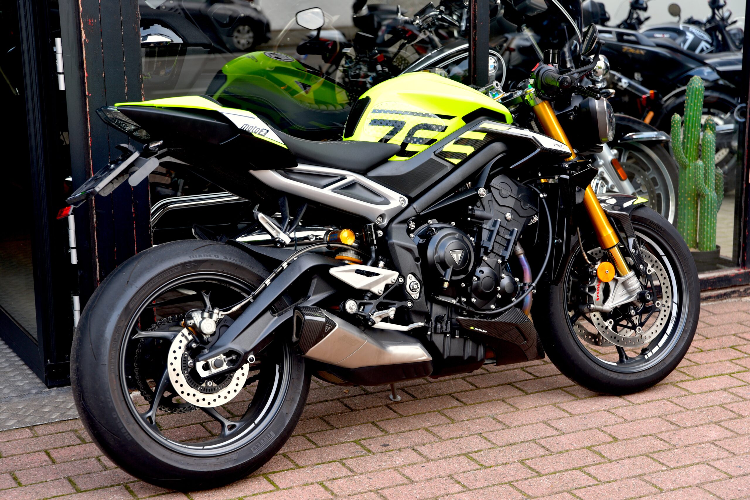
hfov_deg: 28.8
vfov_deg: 19.5
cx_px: 375
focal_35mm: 70
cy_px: 250
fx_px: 1459
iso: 200
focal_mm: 70
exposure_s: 1/100
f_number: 5
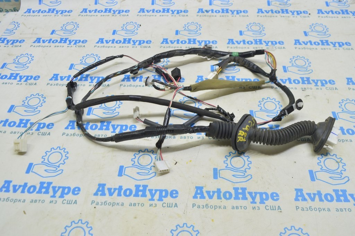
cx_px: 178
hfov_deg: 57.3
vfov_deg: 39.9
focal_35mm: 33
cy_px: 118
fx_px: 325
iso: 400
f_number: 5.6
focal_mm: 22
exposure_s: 1/20
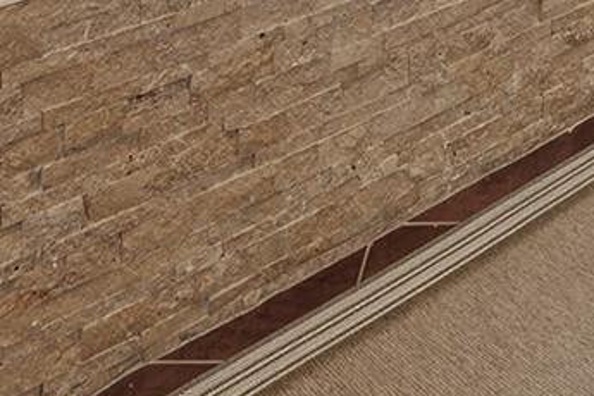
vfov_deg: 14.7
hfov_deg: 28.5
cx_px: 634
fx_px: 1072
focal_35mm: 65
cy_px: -515
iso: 400
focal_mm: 14
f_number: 7.1
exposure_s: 1/1250
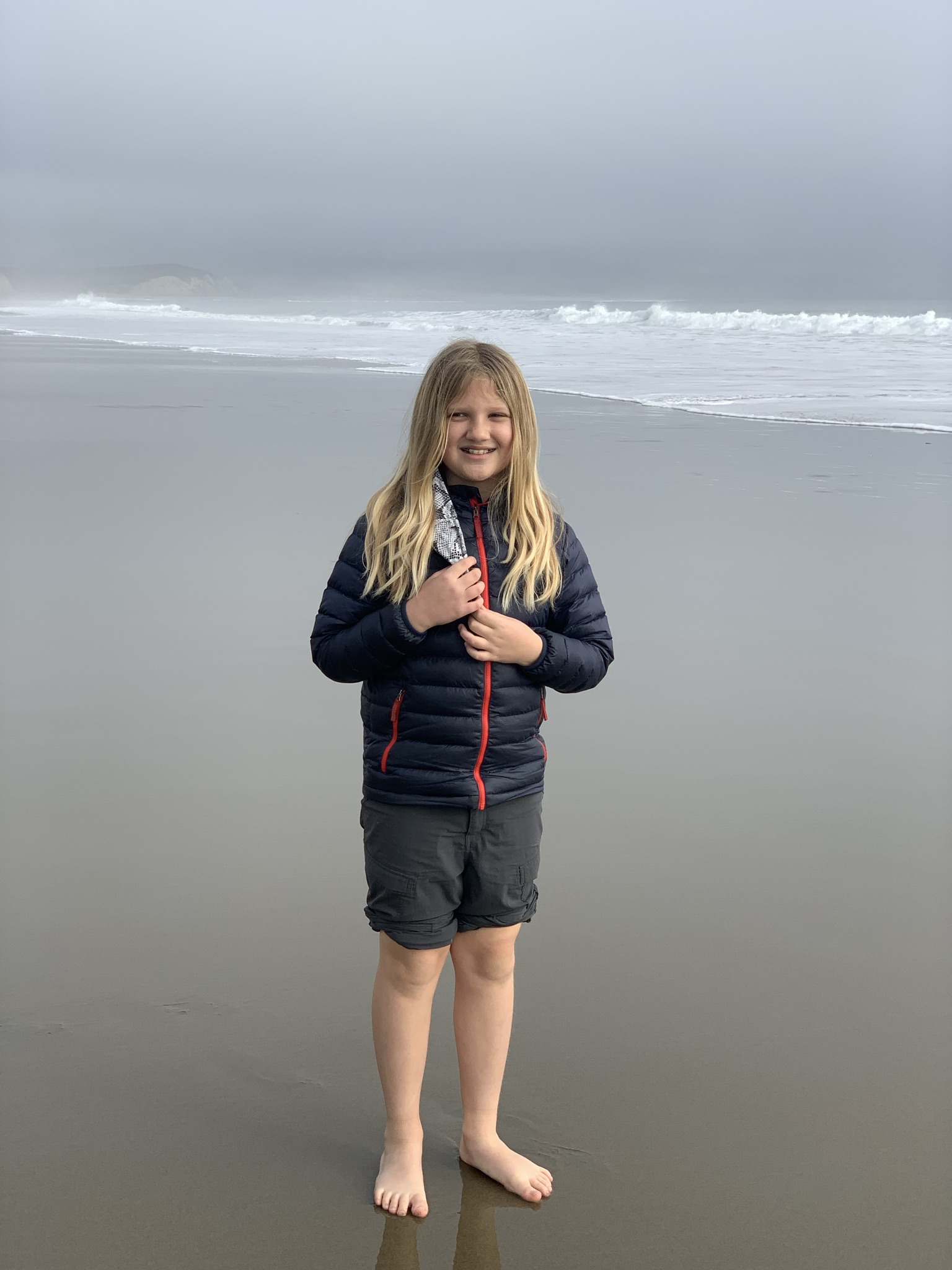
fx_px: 1907
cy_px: 635
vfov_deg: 36.8
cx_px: 476
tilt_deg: -9.2
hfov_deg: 28.0
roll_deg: -1.2
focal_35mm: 52
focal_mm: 6
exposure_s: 1/959
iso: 16
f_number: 2.4
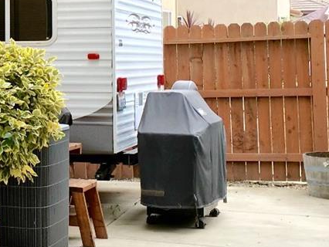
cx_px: -30
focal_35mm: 102
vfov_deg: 14.4
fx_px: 970
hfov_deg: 18.5
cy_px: 31
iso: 25
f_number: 2.2
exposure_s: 1/413
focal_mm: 4.15
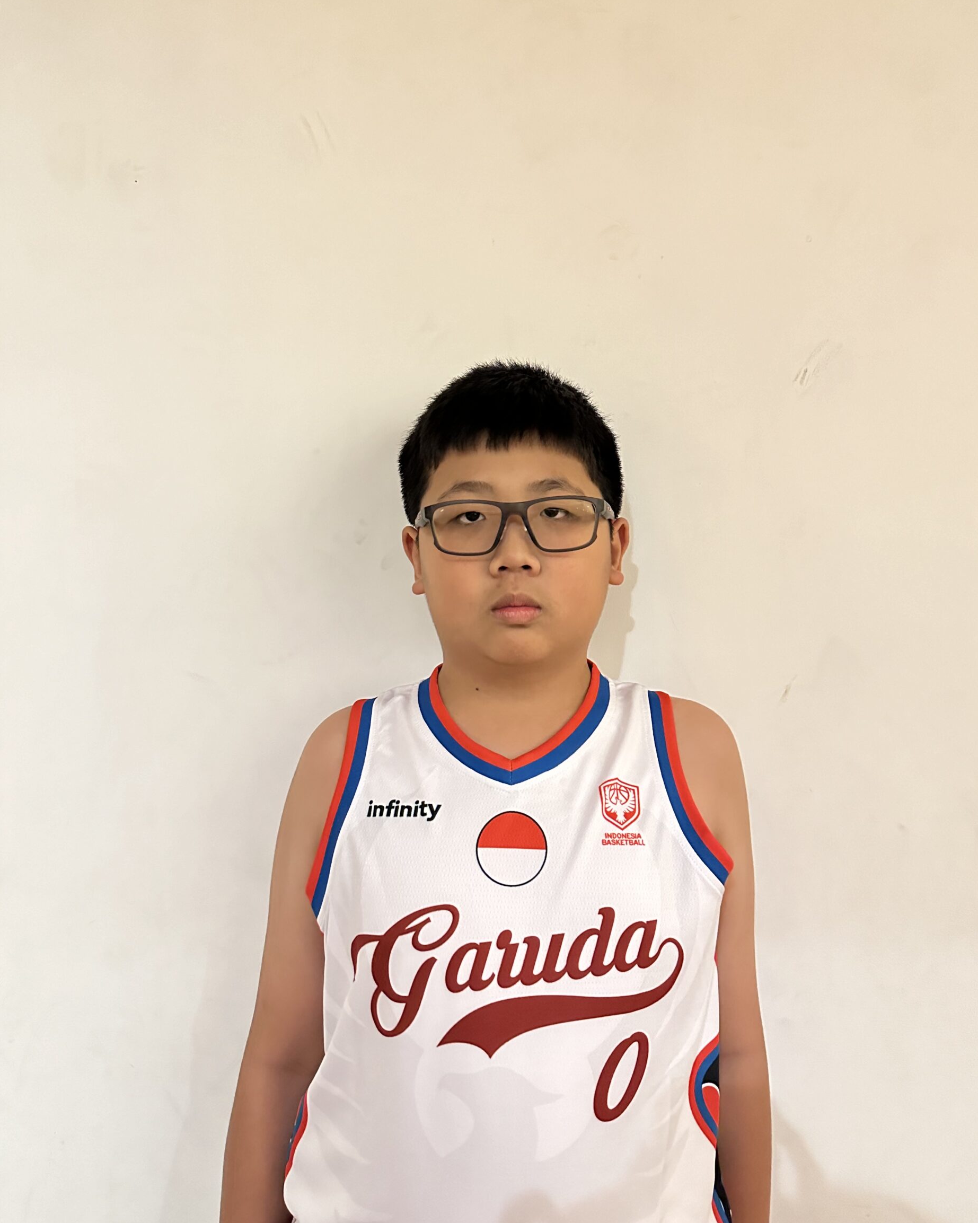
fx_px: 941
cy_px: 580
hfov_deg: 54.9
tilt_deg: +2.0
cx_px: 508
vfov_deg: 66.0
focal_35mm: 26
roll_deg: -1.1
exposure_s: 1/25
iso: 1000
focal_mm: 6.86
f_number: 1.78
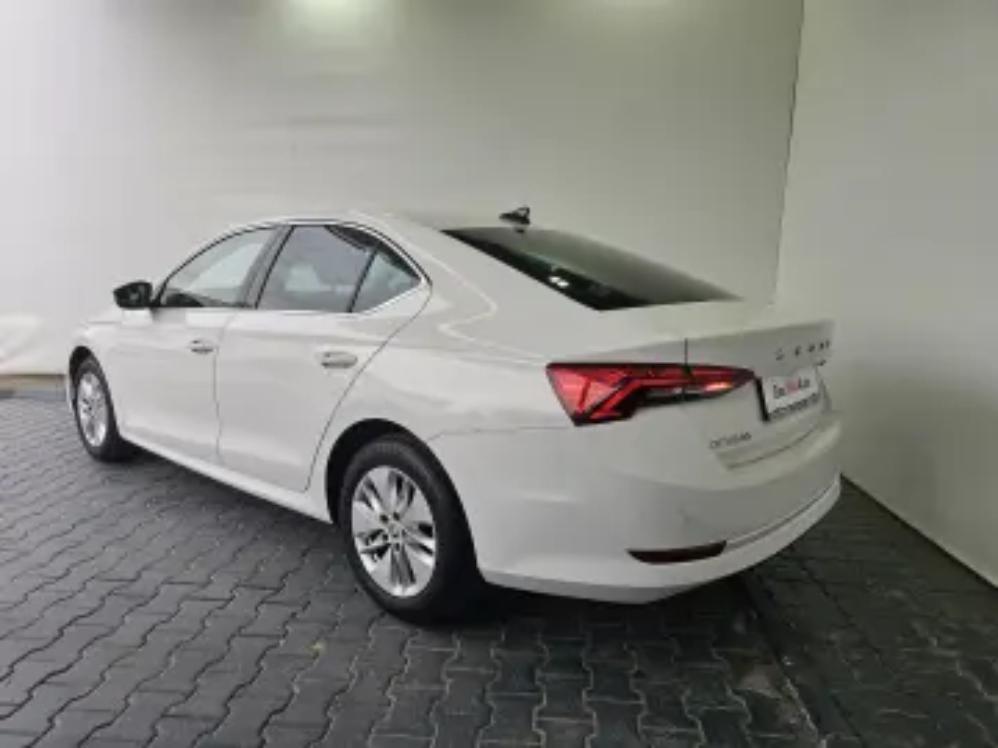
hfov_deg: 73.9
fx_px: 663
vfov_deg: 58.9
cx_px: 499
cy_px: 374
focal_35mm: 23
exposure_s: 1/170
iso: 10
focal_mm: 6.3
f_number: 1.7
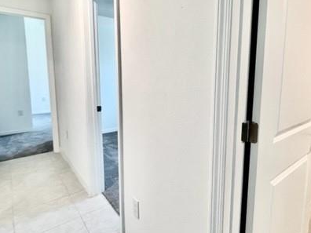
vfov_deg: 63.1
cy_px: 98
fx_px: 189
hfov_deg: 77.1
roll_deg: -0.9
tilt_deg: -6.8
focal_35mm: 21
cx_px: 200
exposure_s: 1/120
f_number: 1.8
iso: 200
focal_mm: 1.57
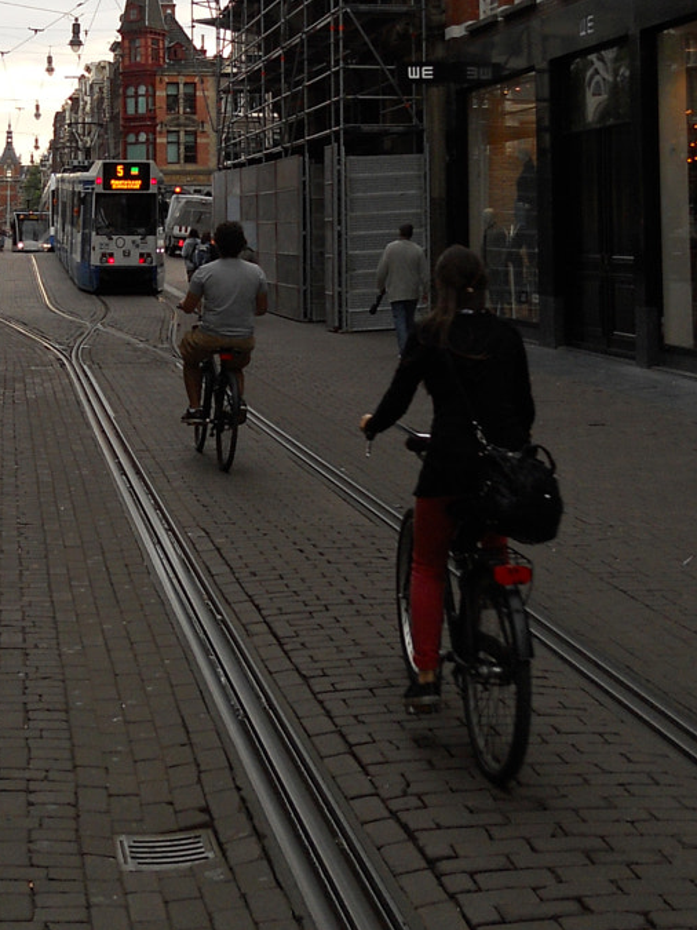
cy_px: 85
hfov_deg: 22.7
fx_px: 1719
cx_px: 191
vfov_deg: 29.0
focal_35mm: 64
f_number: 3.2
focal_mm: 4.9
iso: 80
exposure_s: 1/160
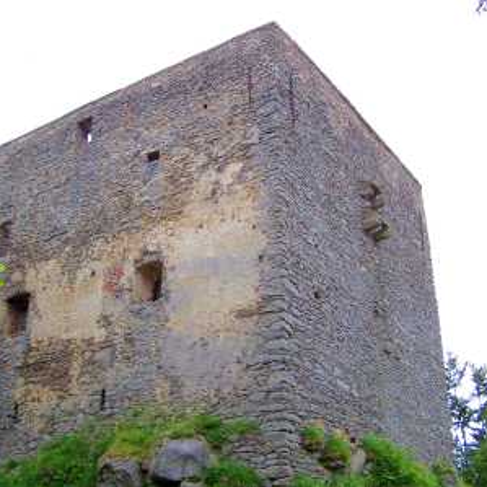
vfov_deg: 37.6
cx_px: 207
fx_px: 716
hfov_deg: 37.5
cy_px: 244
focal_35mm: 45
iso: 80
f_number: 2.8
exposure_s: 1/640
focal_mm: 6.3
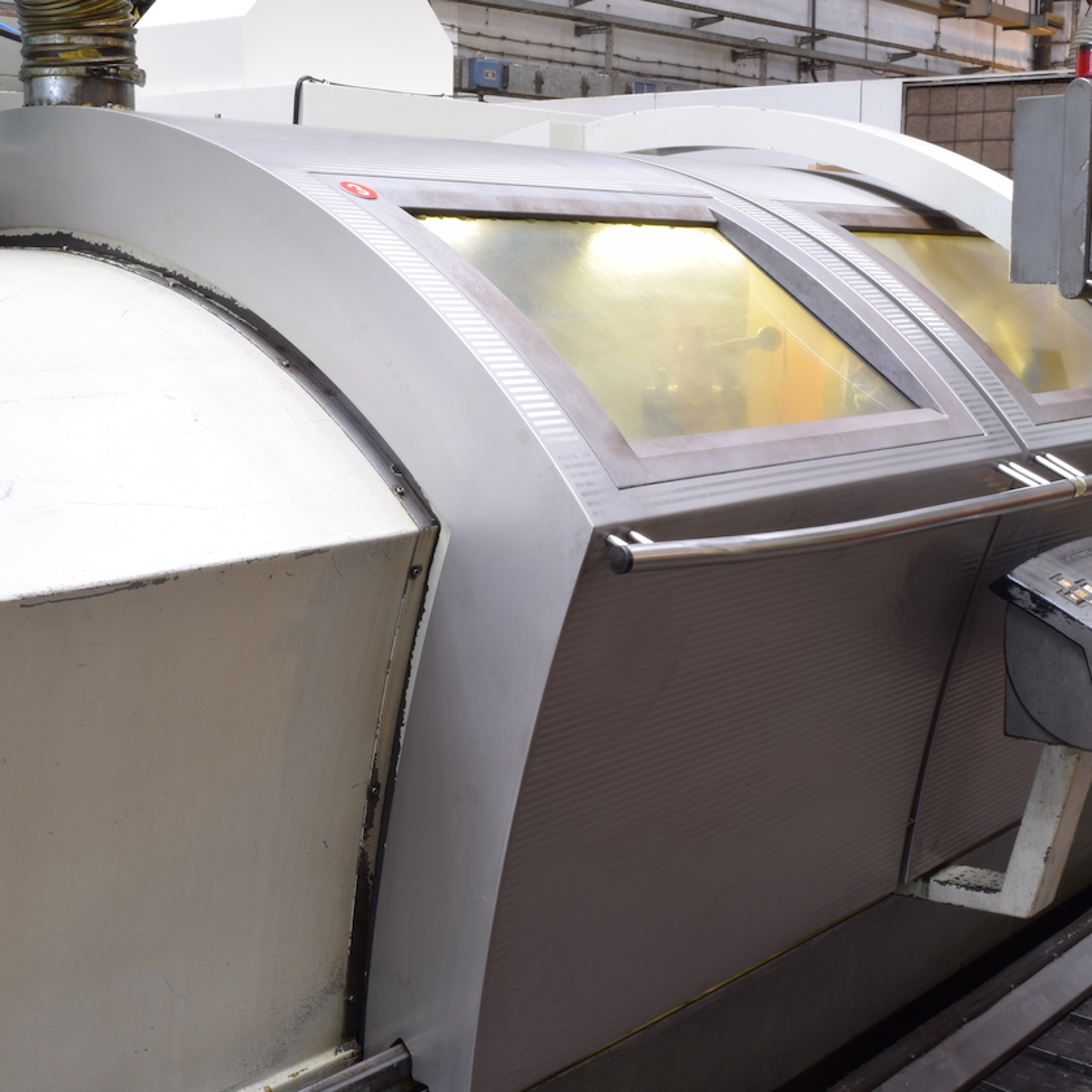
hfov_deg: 34.8
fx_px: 1736
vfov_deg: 34.9
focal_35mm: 49
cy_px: 552
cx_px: 462
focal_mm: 25
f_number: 25
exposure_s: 10
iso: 100
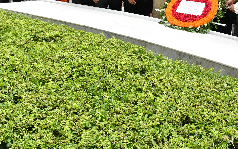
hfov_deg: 38.8
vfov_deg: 24.7
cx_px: 170
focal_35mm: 51
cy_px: 18
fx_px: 331
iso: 1600
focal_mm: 18
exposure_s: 1/250
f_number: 9
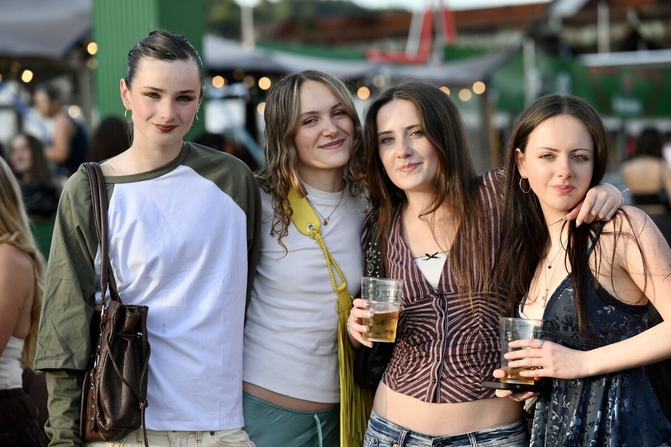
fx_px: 2050
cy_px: 224
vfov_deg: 12.5
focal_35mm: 110
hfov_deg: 18.6
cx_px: 336
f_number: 4
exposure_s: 1/250
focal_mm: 110
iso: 125
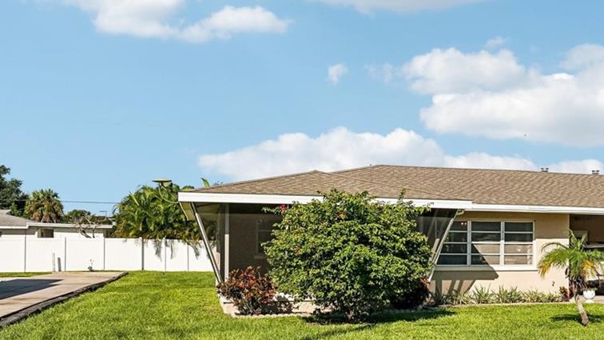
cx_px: 543
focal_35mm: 51
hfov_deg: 37.9
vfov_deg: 23.3
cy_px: 240
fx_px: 817
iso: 400
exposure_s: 1/2000
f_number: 8
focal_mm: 23
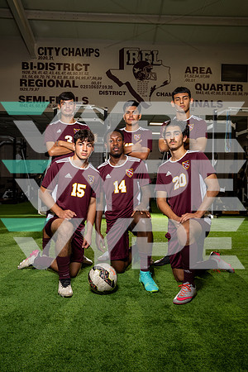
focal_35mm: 32
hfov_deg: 41.1
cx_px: 124
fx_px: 331
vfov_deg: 58.7
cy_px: 186
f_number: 8
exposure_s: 1/250
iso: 800
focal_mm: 32
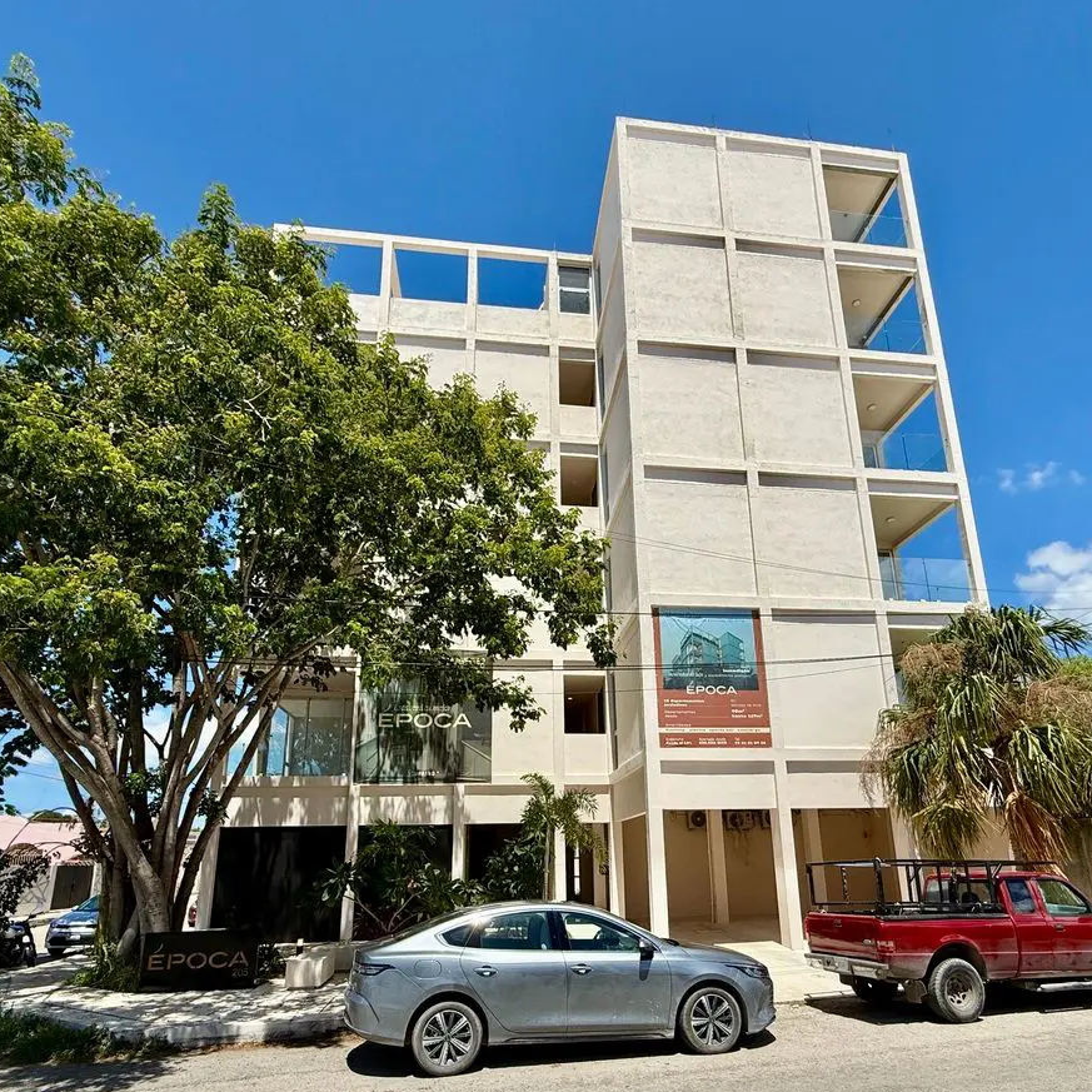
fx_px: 607
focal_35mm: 17
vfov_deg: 84.0
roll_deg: +1.5
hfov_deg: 83.9
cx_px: 562
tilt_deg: +20.7
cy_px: 560
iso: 50
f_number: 2.2
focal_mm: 2.22
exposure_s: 1/3289
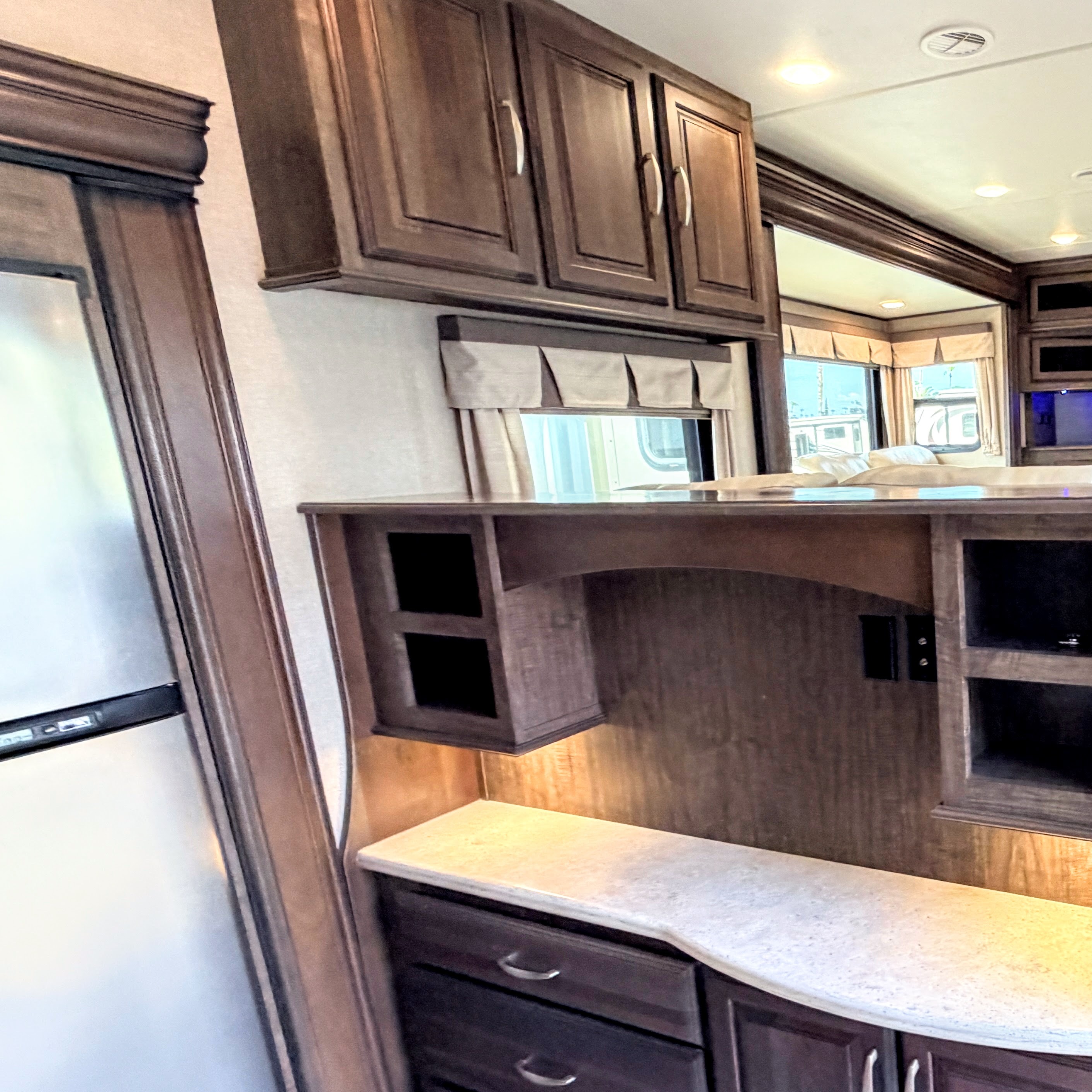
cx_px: 992
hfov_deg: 54.4
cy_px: 629
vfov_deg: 62.6
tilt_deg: -11.6
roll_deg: +2.4
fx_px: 892
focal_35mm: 25
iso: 320
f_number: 2.2
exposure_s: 1/101
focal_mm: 2.22
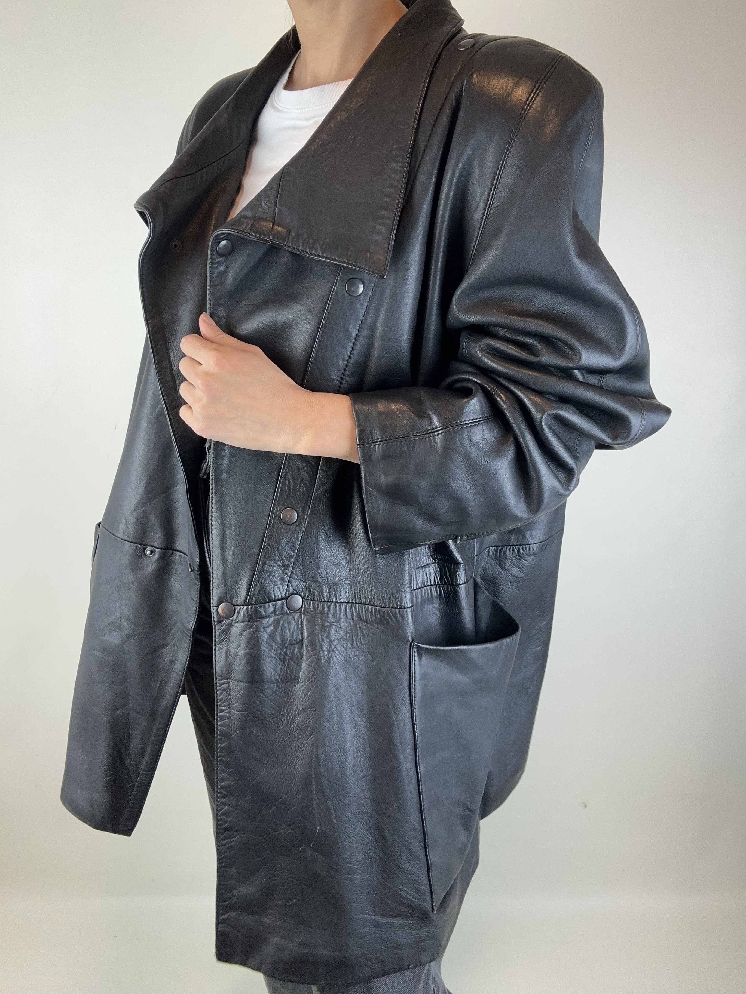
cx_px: 373
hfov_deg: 58.9
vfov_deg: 73.9
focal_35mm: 23
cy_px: 497
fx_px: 661
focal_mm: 2.69
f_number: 1.9
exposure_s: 1/100
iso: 40
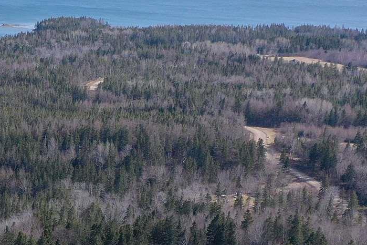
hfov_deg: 15.5
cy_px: 317
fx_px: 1254
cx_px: -170
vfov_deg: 10.9
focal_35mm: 123
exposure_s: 1/100
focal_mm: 10.26
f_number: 3.5
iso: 100
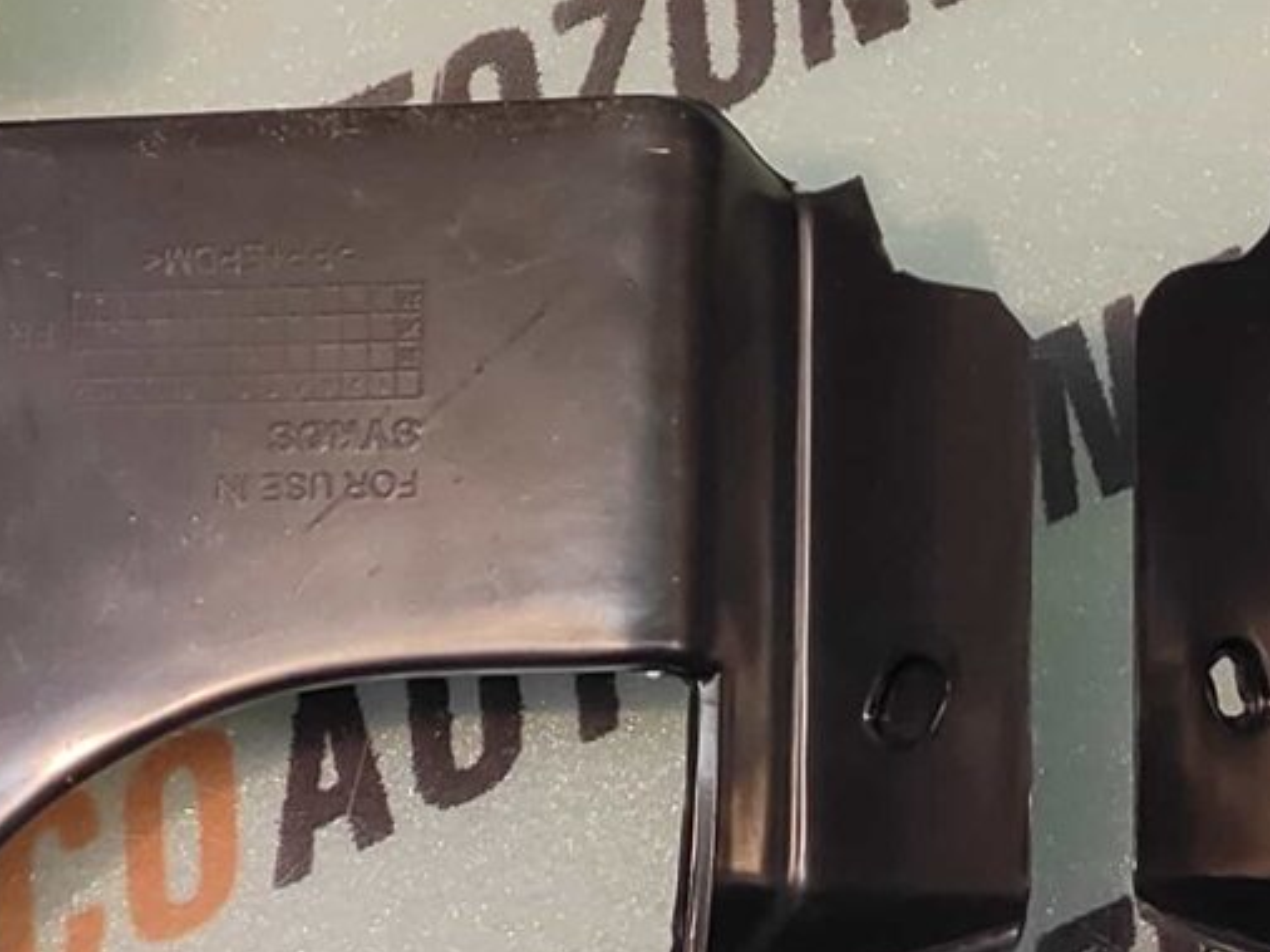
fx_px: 3154
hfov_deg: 22.4
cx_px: 1047
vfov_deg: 17.1
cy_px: 656
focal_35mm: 86
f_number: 1.79
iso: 106
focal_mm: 4.74
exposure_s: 1/33
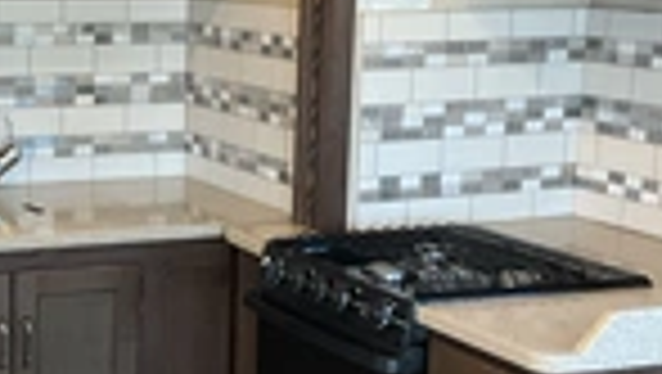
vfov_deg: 14.1
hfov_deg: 24.2
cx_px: 104
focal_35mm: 86
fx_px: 1511
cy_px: 207
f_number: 1.8
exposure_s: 1/60
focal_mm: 3
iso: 160
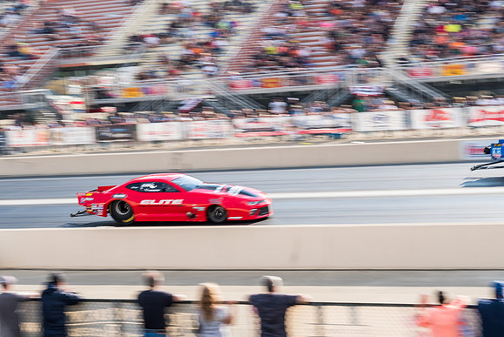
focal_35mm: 75
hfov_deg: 27.0
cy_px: 168
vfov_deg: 18.2
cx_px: 252
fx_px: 1050
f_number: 9
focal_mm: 50
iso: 400
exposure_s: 1/200
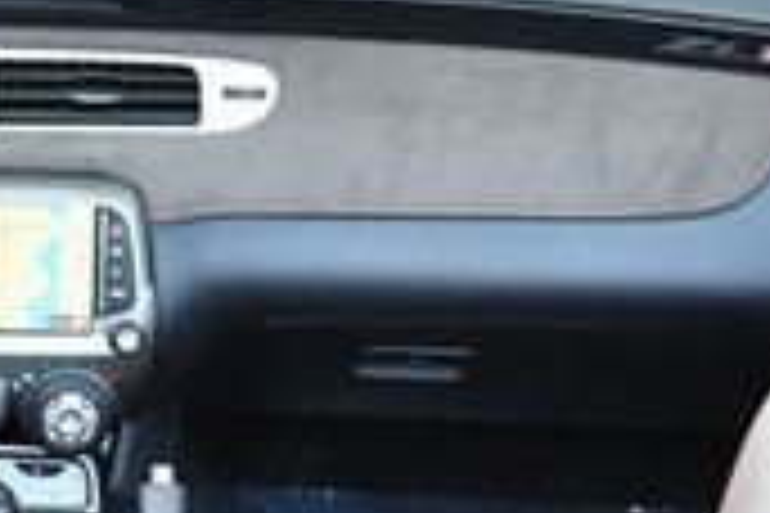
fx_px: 3529
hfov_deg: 12.3
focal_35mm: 165
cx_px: -23
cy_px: 468
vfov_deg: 8.3
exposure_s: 1/200
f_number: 3.8
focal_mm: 22
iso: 800
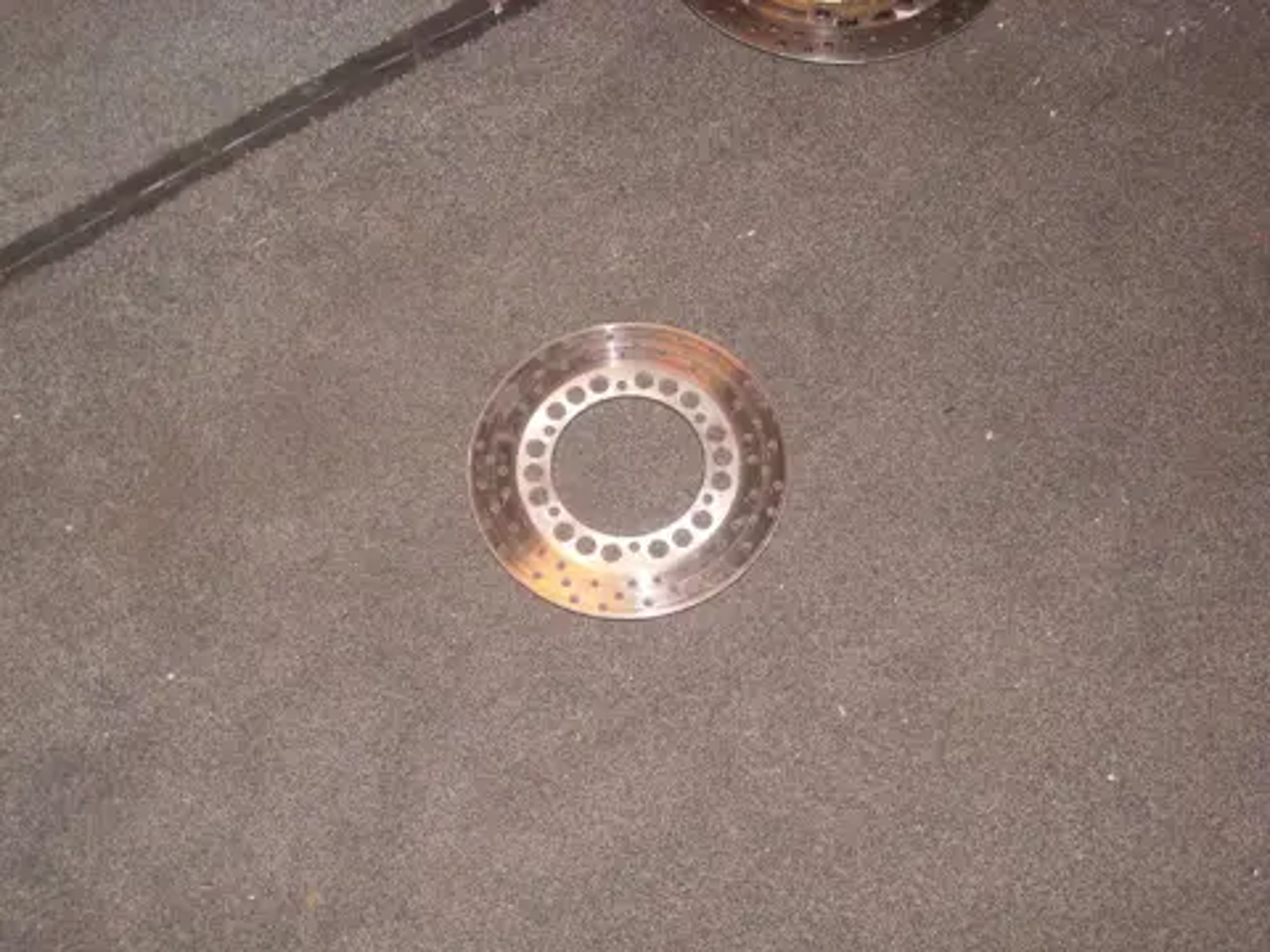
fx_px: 1614
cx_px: 635
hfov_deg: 42.9
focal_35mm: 44
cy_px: 476
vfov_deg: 32.9
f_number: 3.1
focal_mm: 7.43
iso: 300
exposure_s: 1/60
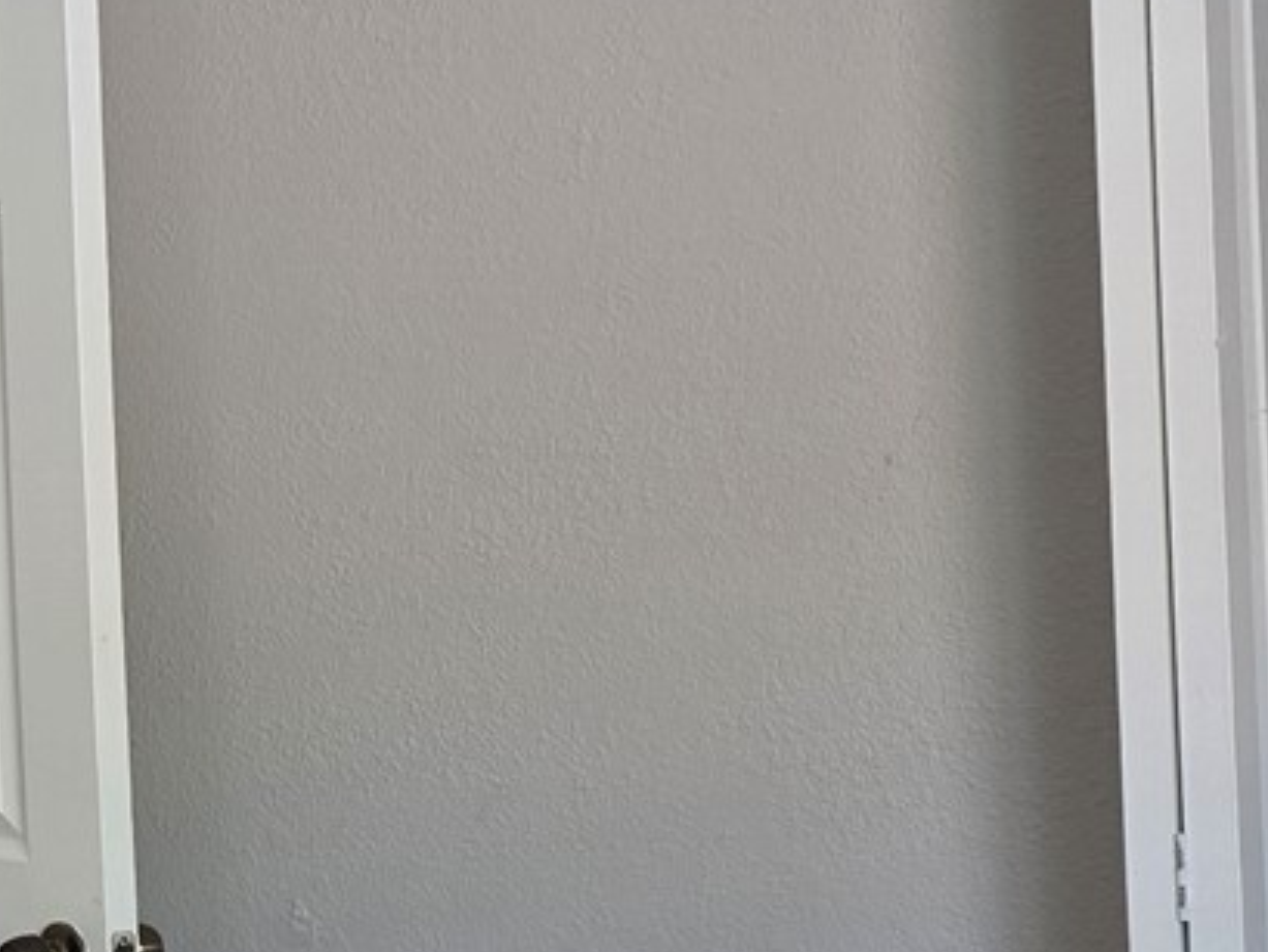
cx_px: -642
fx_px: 3298
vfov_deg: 16.4
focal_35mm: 90
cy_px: 629
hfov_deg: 19.1
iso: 160
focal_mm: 6.3
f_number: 1.7
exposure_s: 1/120
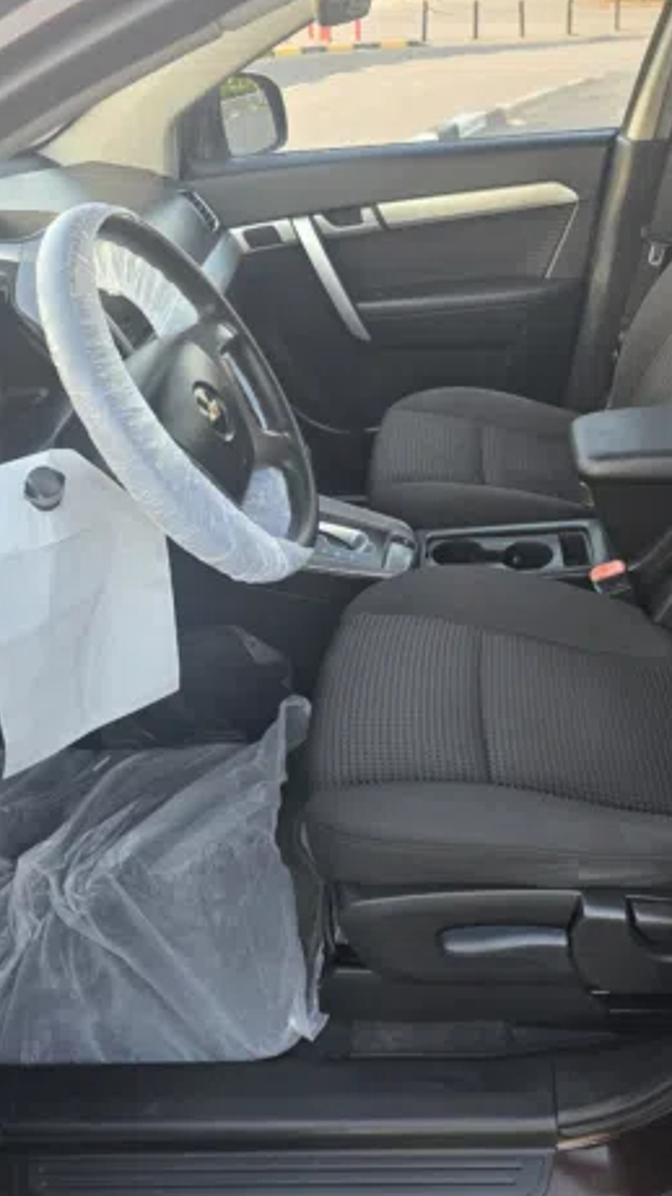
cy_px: 559
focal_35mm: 29
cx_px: 454
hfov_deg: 39.6
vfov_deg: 66.0
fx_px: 919
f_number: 1.7
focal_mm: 6.3
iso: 160
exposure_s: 1/101
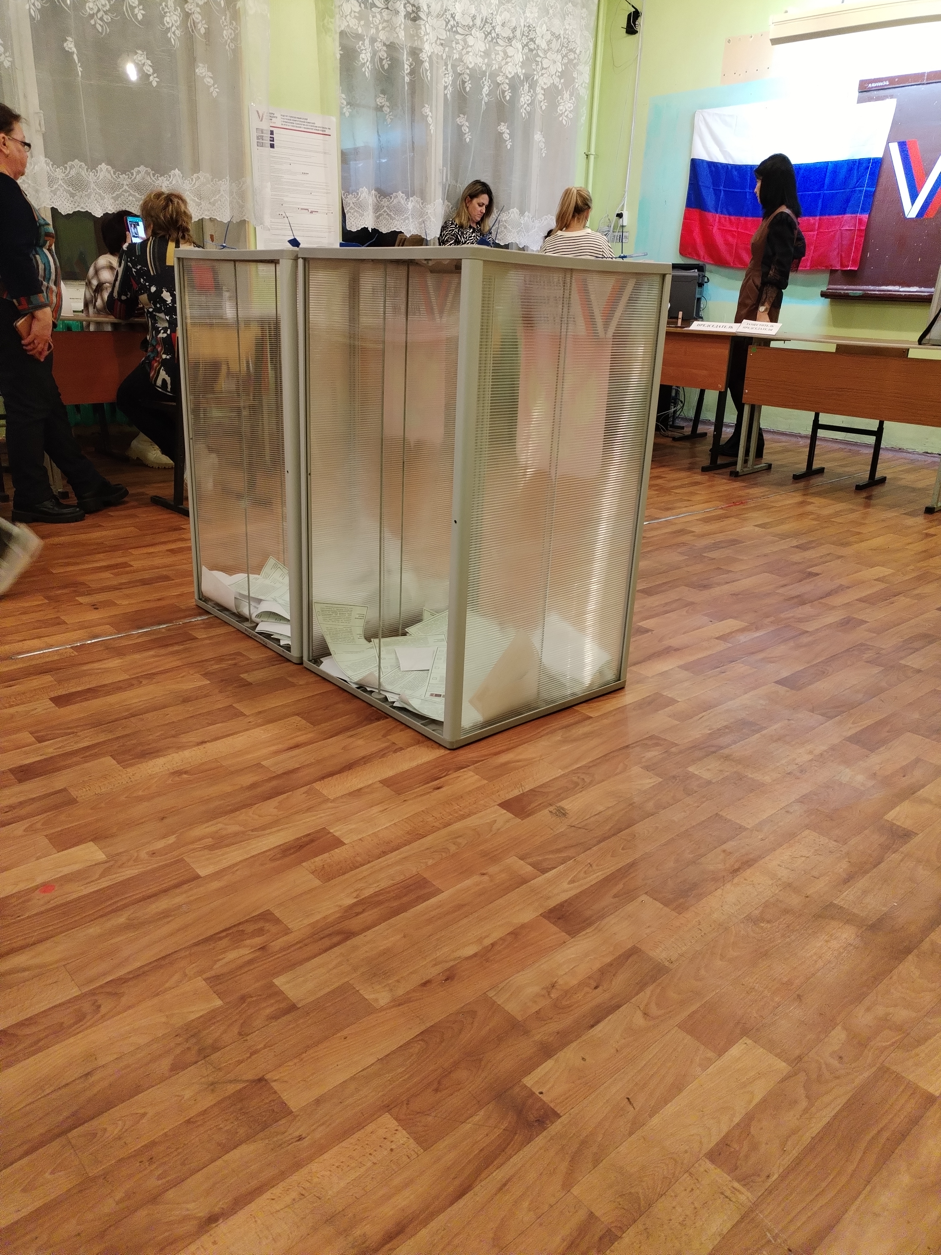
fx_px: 942
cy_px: 628
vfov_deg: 67.3
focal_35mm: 26
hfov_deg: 53.1
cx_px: 470
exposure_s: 1/25
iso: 1074
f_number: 1.8
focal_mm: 4.75
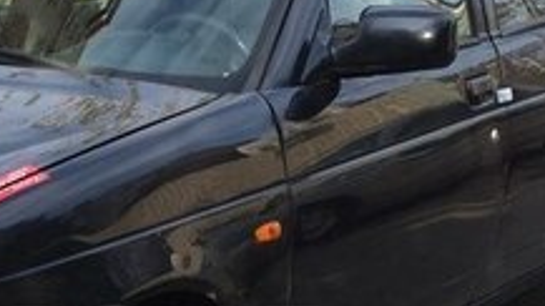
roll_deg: +4.1
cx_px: 65
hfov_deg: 21.8
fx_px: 1387
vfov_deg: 12.4
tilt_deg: -19.4
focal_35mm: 96
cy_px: 345
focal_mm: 4.15
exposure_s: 1/651
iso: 32
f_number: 2.2
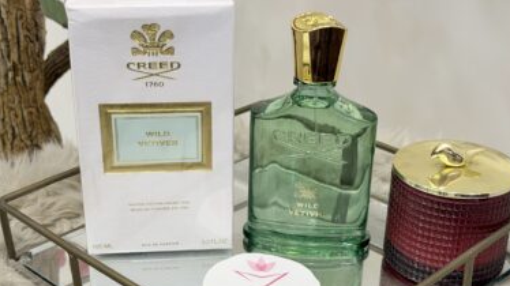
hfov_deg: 33.3
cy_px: 207
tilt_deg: -29.4
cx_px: 262
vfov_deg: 19.0
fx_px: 852
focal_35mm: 63
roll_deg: -0.7
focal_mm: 6.76
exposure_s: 1/50
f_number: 1.78
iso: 160
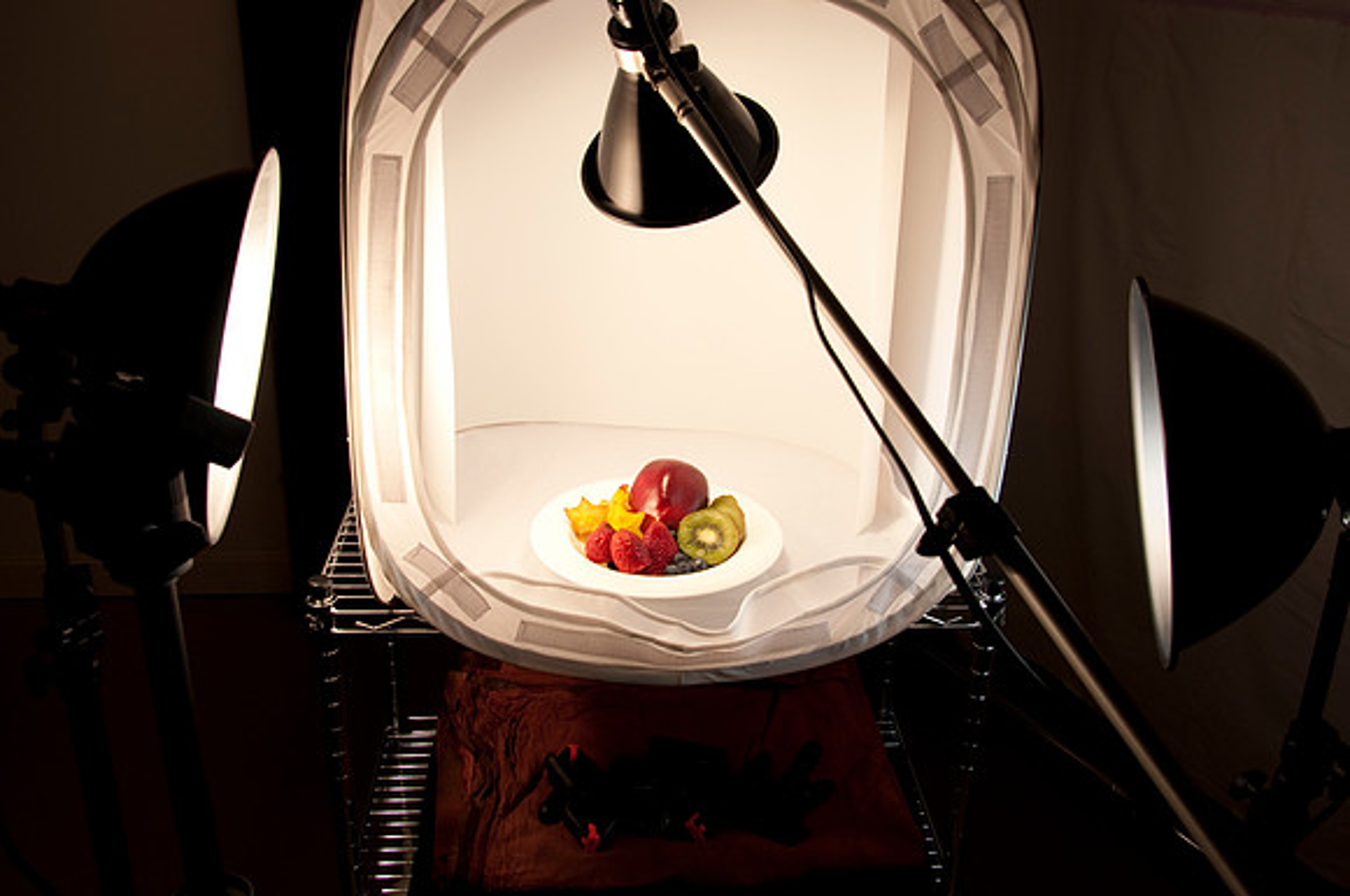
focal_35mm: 36
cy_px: 448
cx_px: 675
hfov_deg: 53.2
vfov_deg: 36.8
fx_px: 1348
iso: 200
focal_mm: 24
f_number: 8
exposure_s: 1/160
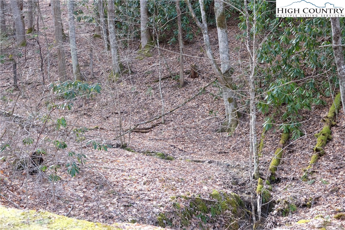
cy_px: 115
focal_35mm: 48
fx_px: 460
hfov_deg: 41.1
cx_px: 172
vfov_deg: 28.1
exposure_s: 1/125
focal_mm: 32
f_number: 3.2
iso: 200
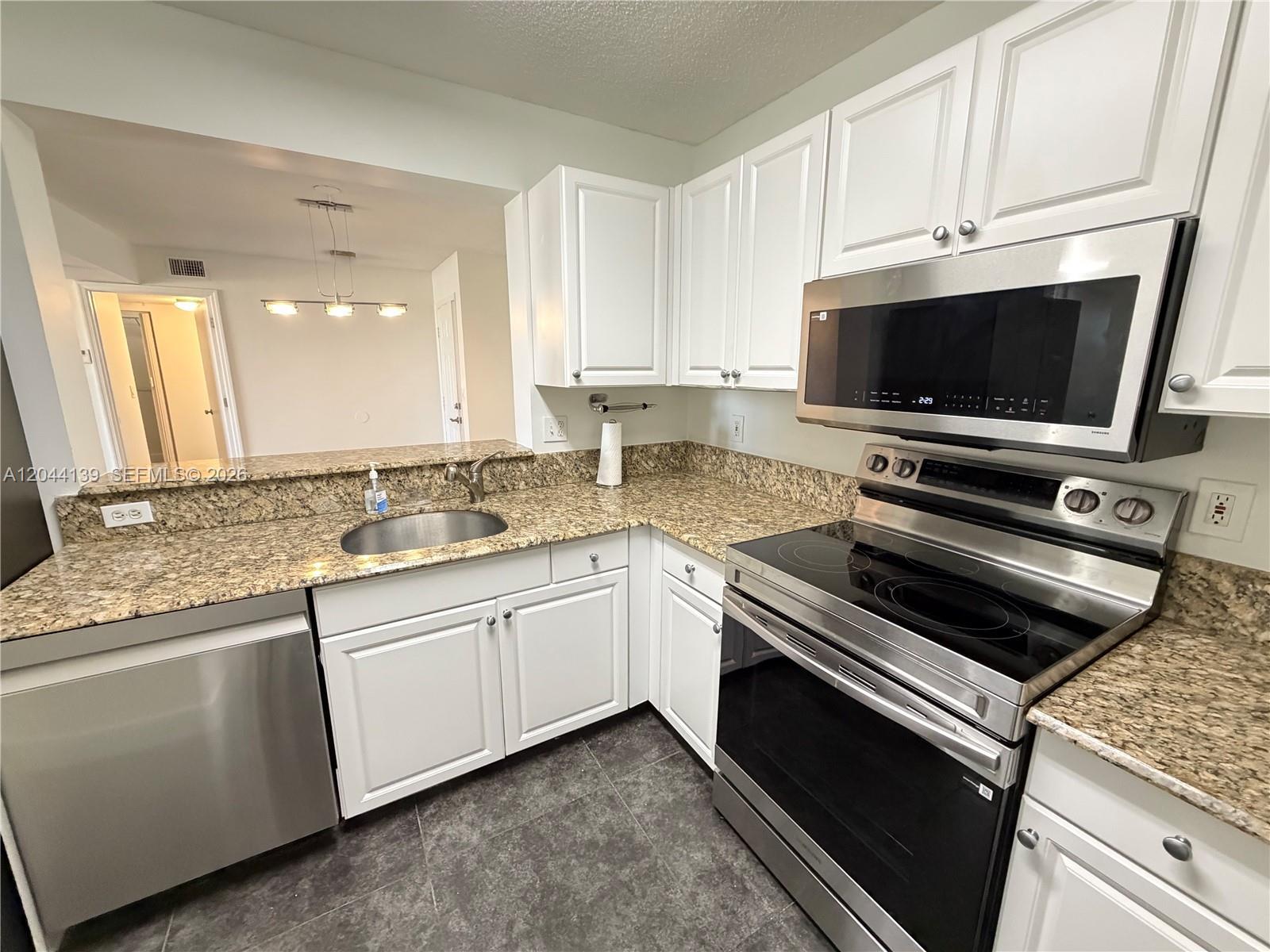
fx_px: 514
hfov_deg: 102.1
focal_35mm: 14
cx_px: 635
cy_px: 476
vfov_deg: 85.7
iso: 800
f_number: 2.2
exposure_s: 1/60
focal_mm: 2.22
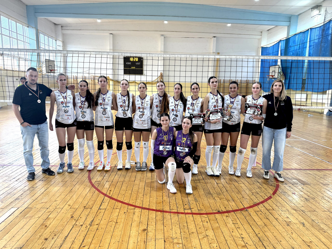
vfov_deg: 56.8
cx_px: 166
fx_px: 230
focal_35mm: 24
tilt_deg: -9.3
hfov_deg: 71.6
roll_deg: -1.7
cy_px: 124
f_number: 1.78
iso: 125
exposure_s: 1/100
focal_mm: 6.76
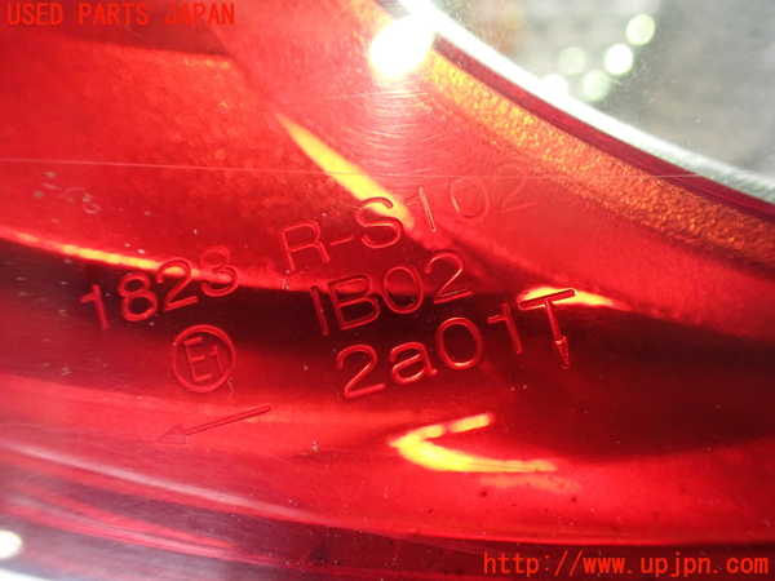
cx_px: 388
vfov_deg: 46.8
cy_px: 290
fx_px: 672
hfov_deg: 60.0
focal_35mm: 30
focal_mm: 5.4
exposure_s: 1/50
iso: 800
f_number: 2.3
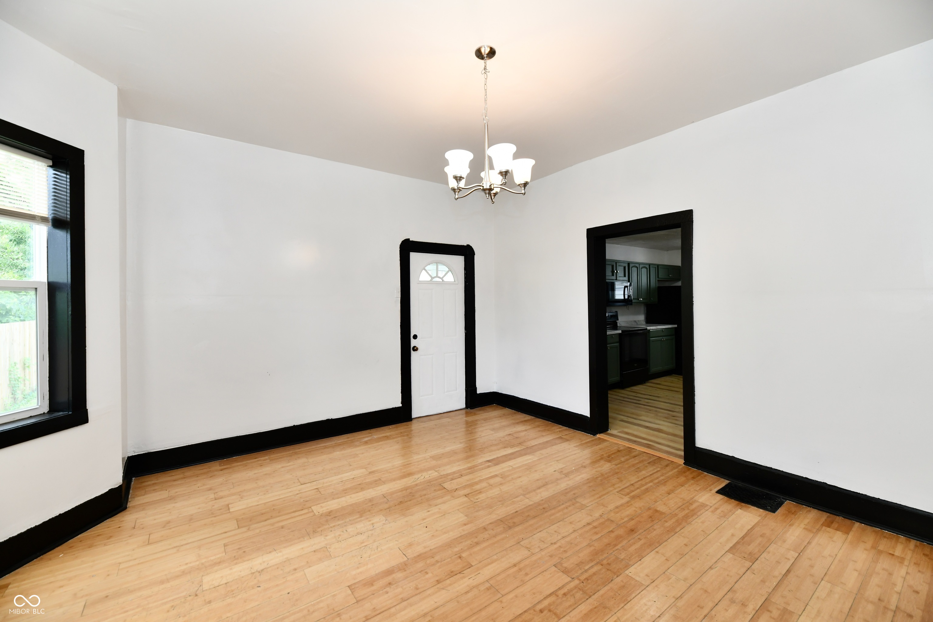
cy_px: 311
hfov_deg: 104.3
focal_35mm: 14
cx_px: 466
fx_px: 363
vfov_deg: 81.2
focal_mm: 14
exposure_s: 1/60
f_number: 6.3
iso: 640
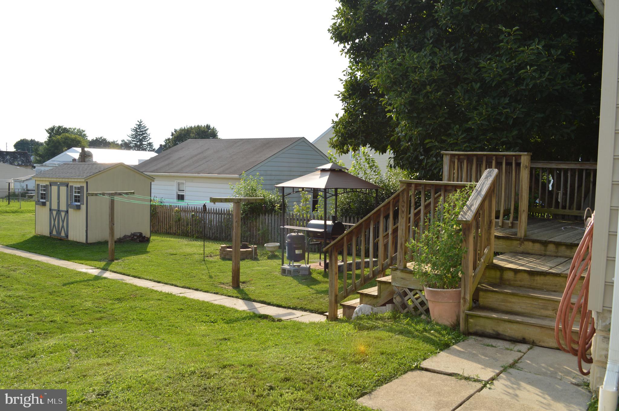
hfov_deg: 62.0
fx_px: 515
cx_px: 310
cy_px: 206
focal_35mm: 30
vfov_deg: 43.5
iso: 100
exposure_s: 1/200
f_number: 7.1
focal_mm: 20
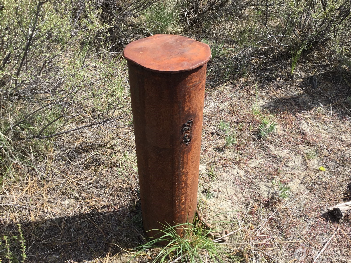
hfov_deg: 58.4
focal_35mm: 31
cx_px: 176
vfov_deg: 45.4
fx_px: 314
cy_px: 132
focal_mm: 3.3
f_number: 2.4
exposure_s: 1/547
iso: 25
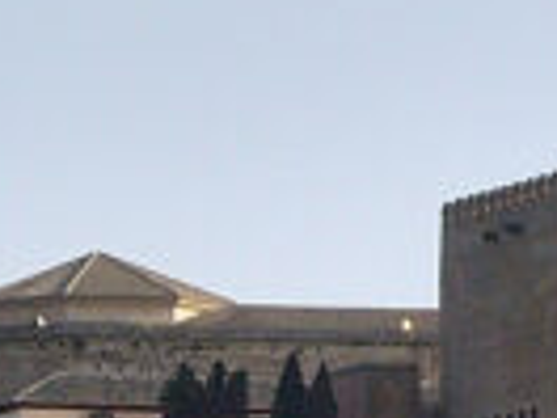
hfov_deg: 4.1
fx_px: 7852
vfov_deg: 3.0
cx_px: 574
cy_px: 414
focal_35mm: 488
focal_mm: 10.3
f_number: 8
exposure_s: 1/125
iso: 80
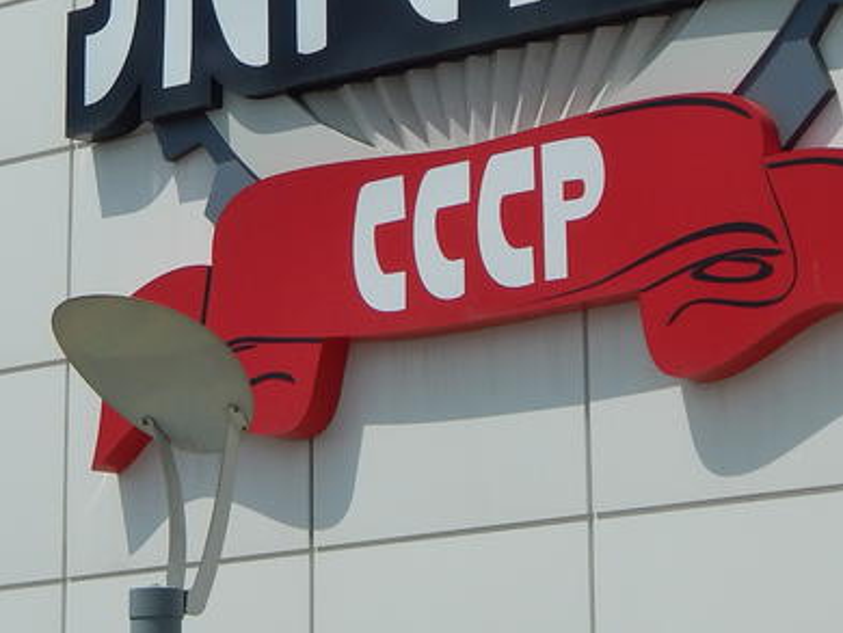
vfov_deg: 9.2
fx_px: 3899
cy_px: -71
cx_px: 275
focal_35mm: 160
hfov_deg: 12.3
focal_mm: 10.9
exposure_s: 1/800
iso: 125
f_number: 7.9
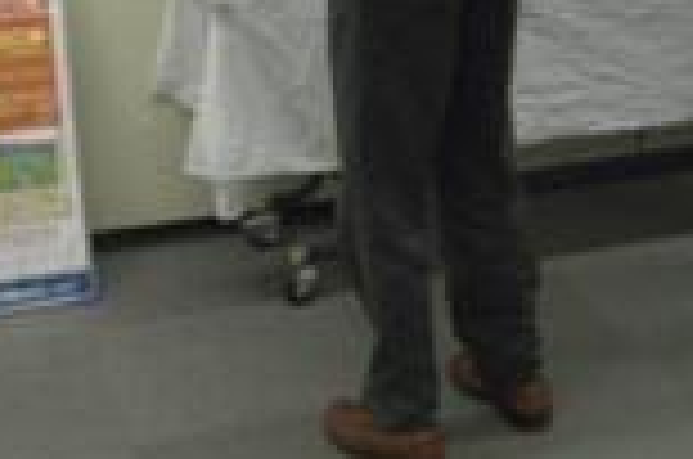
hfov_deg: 22.5
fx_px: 1710
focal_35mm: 89
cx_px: 576
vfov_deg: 14.8
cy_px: -88
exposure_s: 1/100
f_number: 2.7
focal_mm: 6.2
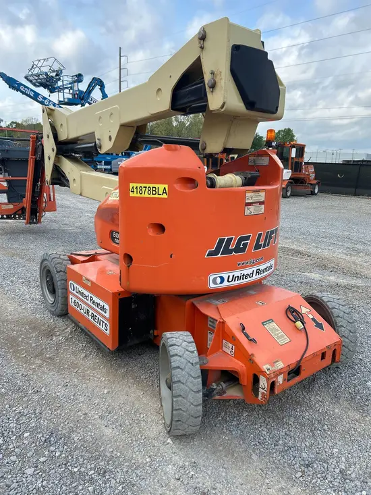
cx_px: 186
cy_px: 248
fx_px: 371
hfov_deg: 53.1
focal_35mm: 26
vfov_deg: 67.3
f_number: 1.5
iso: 50
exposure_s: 1/1311
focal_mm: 5.7
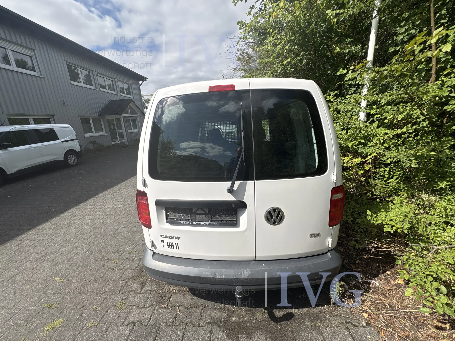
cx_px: 228
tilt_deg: -15.3
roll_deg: +4.6
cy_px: 170
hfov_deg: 102.1
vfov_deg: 85.7
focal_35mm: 14
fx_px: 184
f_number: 2.2
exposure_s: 1/2342
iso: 50
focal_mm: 2.22
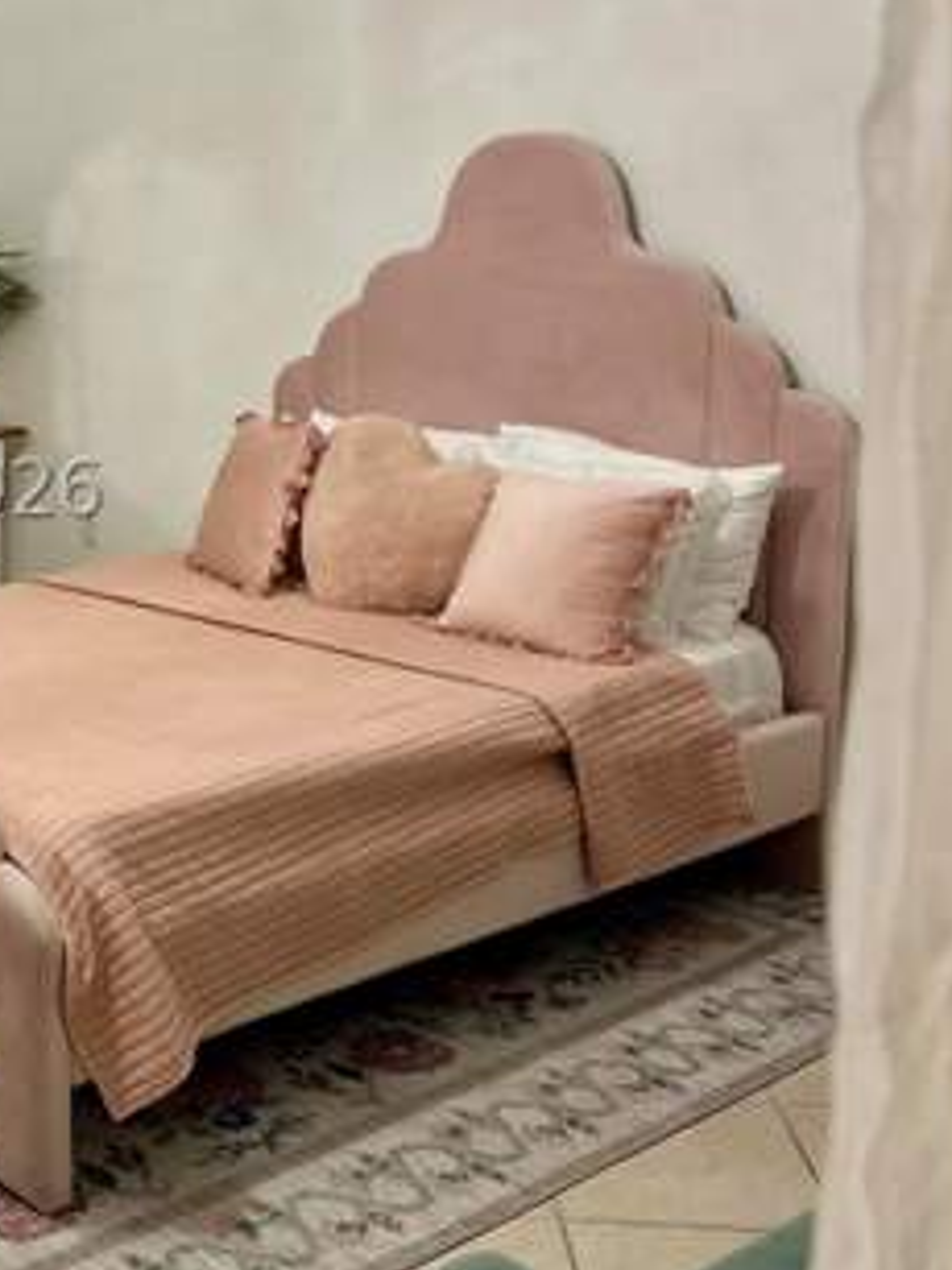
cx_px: 4
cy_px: 488
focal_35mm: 50
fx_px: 1835
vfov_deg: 38.0
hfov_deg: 27.5
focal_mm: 6.86
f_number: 1.78
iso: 250
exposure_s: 1/60
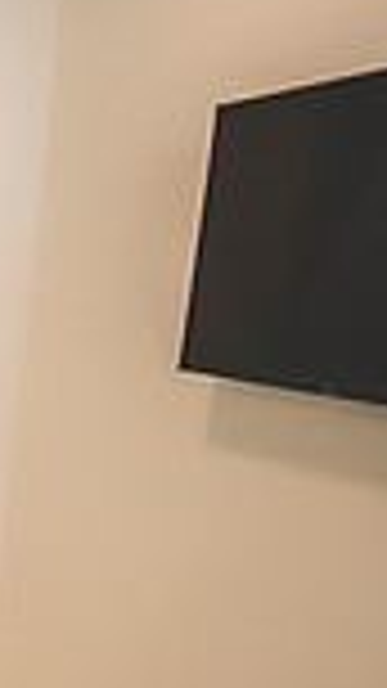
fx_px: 1113
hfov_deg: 11.2
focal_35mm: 61
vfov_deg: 34.1
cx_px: -795
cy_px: 439
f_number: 2.8
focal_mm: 14
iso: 250
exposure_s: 1/125
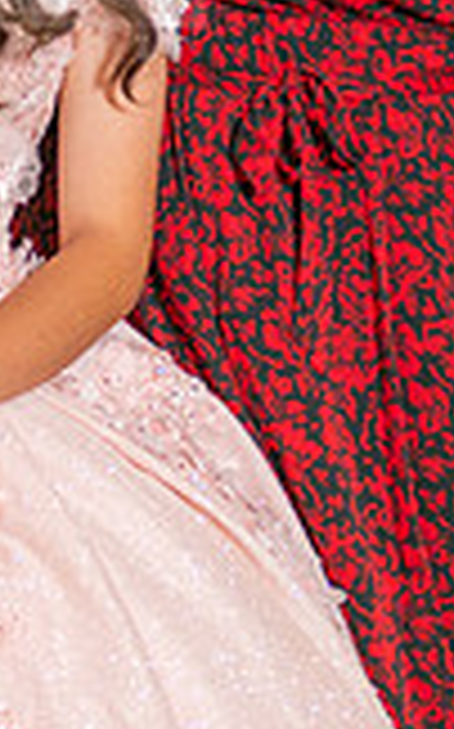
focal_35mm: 210
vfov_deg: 10.0
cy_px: 93
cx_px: -33
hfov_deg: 6.2
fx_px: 4165
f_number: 2.8
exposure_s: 1/200
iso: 320
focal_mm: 48
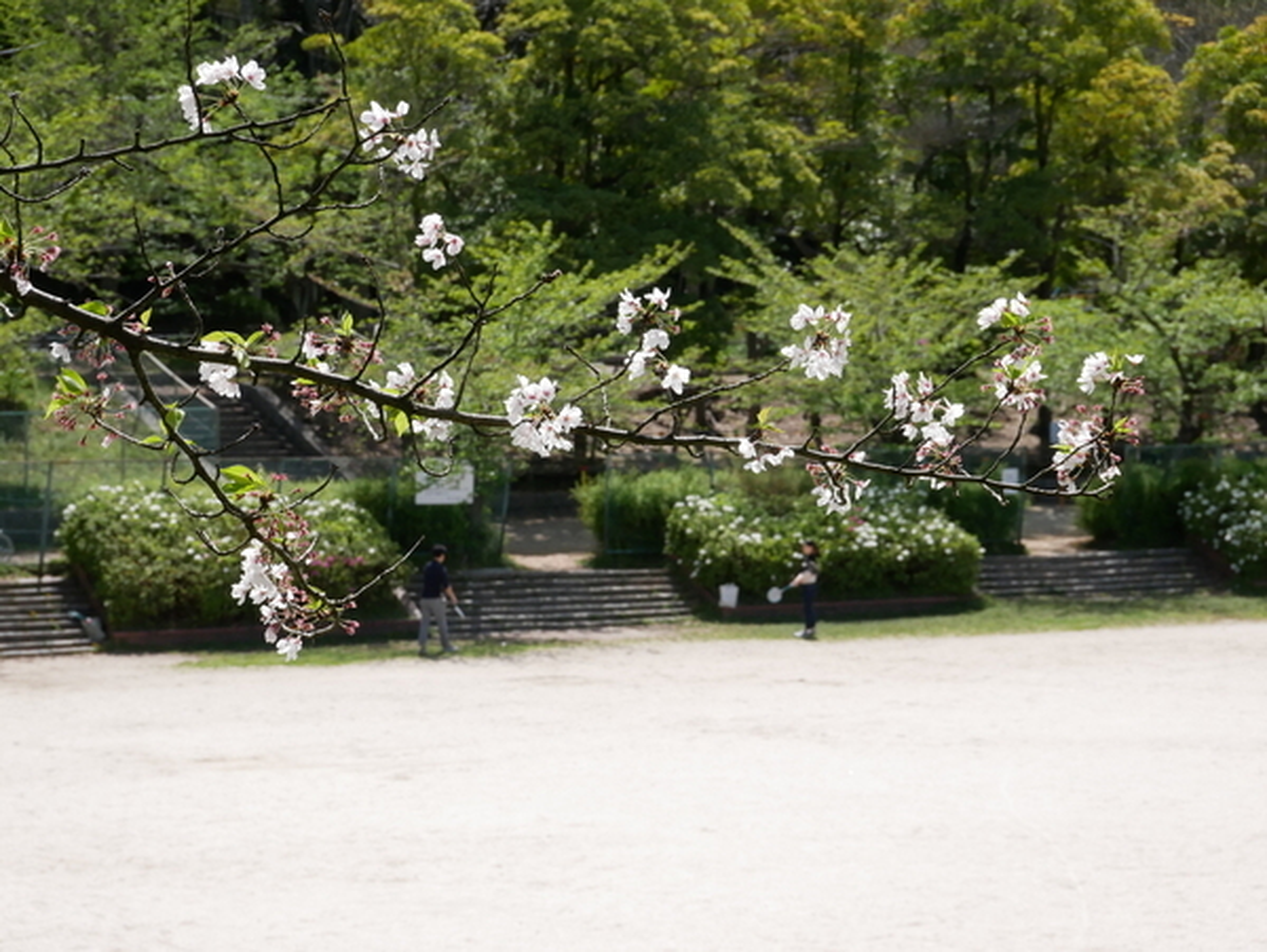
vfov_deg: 12.4
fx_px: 4396
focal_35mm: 120
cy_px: 476
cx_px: 634
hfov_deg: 16.4
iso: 800
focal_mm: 60
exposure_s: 1/800
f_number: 10
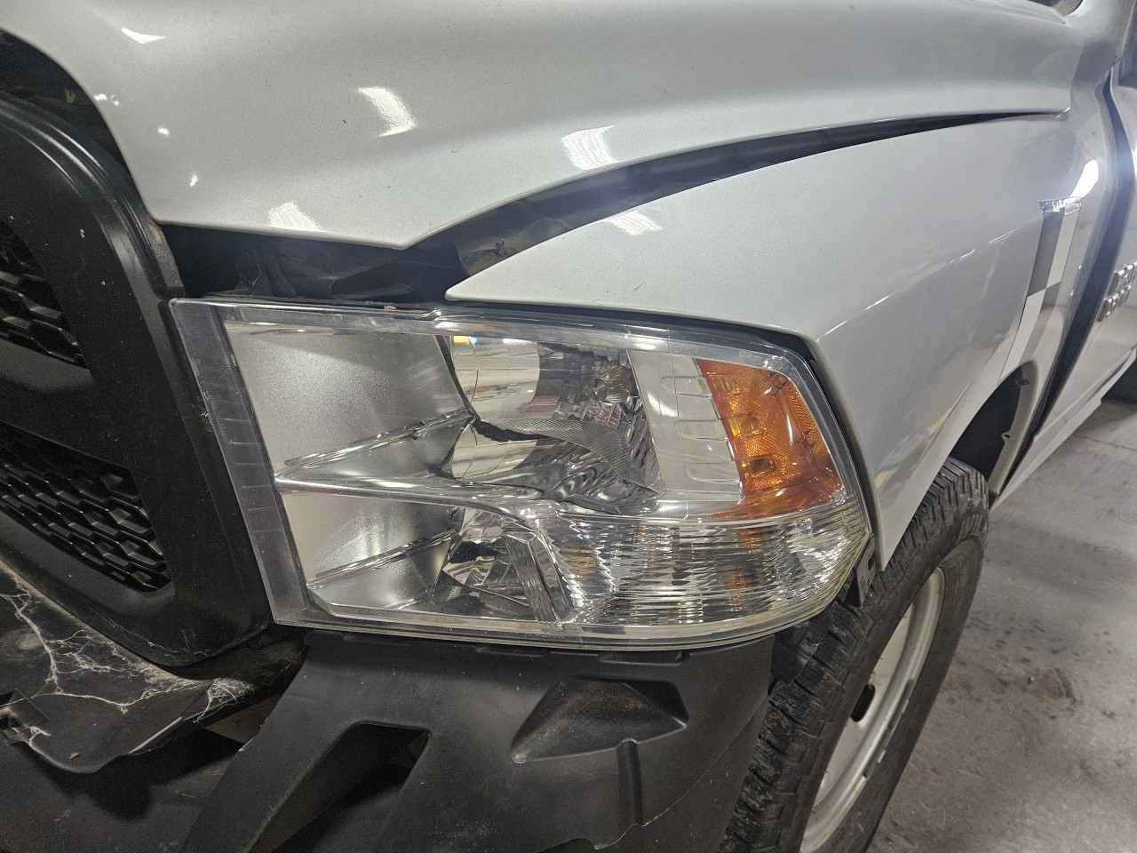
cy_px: 426
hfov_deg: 73.9
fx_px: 755
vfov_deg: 58.9
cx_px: 568
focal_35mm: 23
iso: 800
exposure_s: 1/120
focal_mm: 5.4
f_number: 1.8
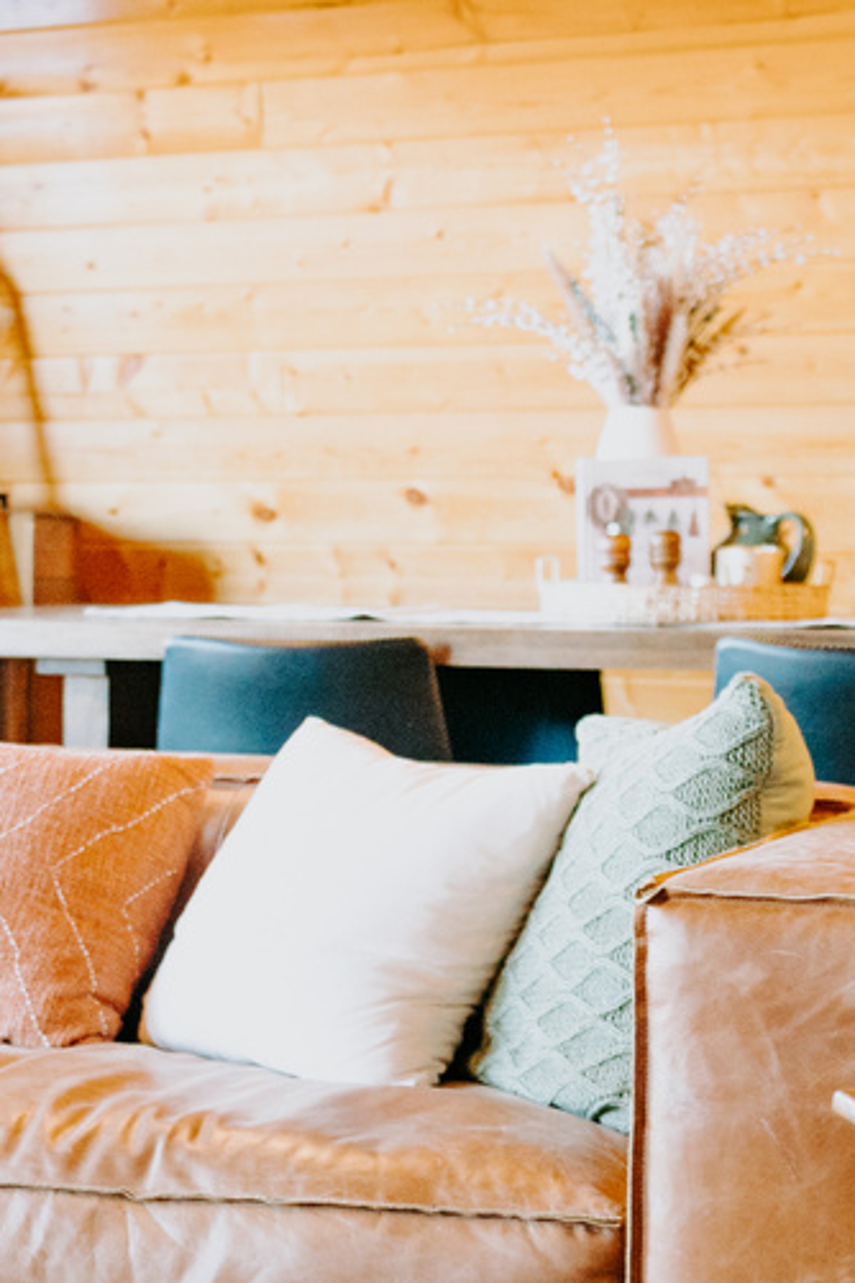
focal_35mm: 92
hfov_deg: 14.5
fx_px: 3277
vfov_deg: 22.0
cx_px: -113
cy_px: 891
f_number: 2.8
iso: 1000
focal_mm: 30
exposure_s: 1/250
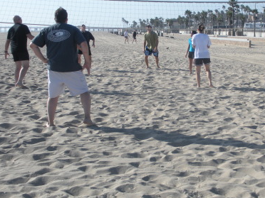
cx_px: 213
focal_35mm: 62
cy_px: 86
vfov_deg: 23.6
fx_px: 475
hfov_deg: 30.4
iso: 64
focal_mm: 6.3
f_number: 3.5
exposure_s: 1/703
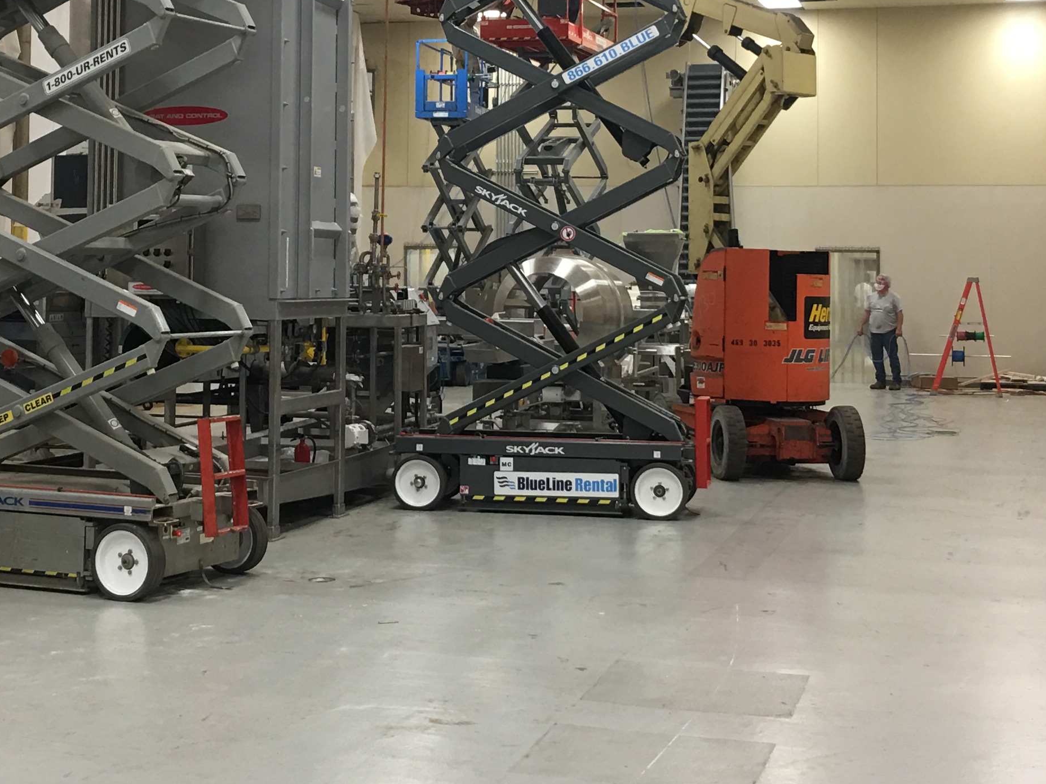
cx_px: 384
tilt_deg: +3.8
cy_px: 195
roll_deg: -0.3
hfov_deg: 30.6
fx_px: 1904
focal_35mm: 63
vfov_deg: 23.1
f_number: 2.2
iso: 40
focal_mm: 4.15
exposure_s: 1/15
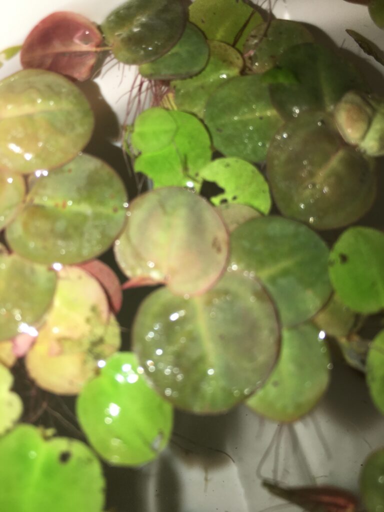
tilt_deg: -73.8
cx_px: 192
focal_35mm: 29
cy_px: 256
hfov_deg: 48.2
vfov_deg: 61.7
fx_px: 429
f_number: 2.2
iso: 25
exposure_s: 1/407
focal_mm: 4.15
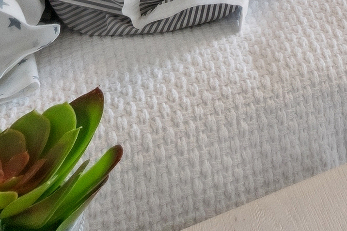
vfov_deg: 10.3
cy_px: -482
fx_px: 878
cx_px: 679
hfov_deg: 17.0
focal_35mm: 91
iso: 400
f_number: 8
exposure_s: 1/40
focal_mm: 14.5
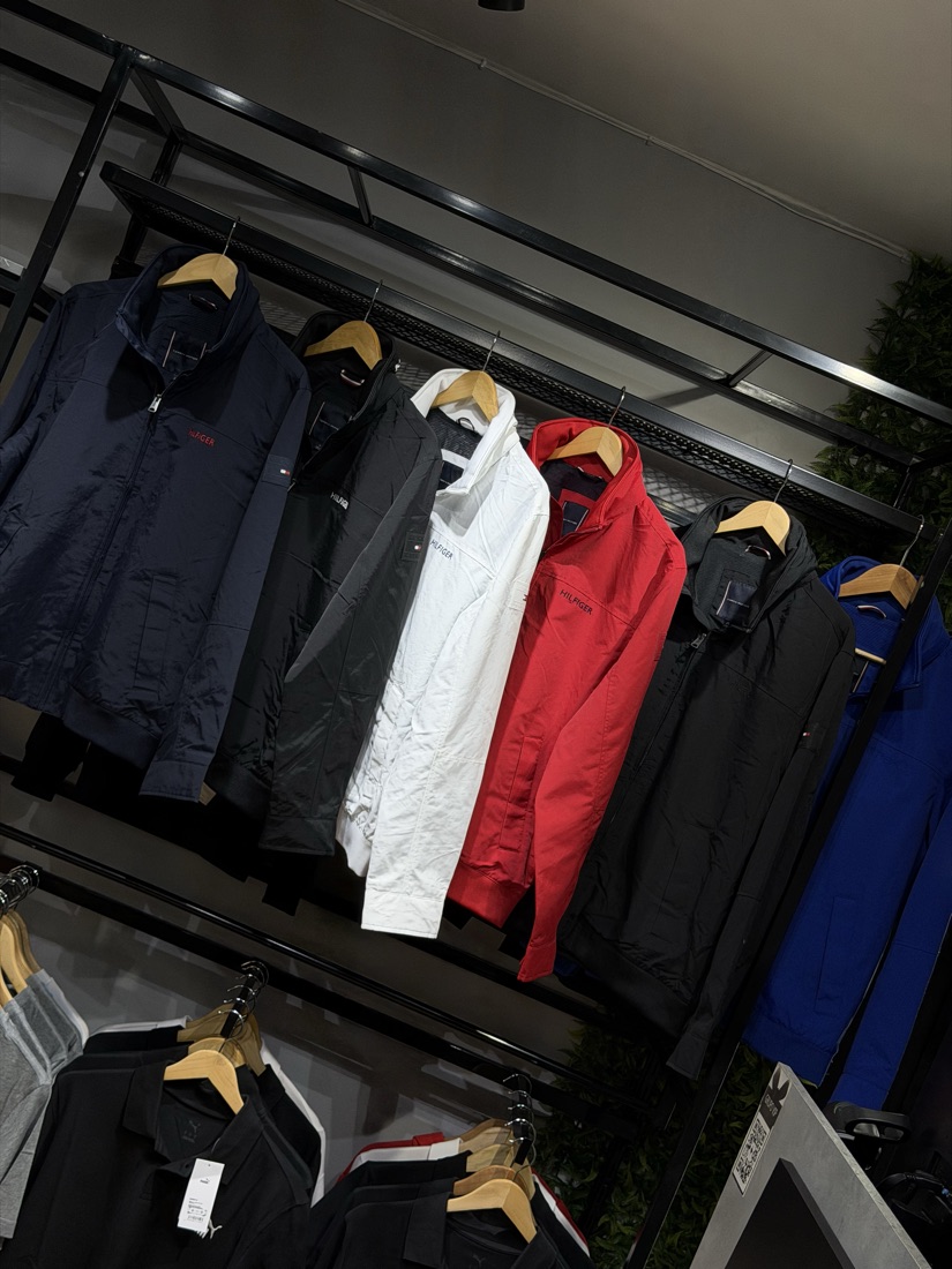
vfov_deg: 39.7
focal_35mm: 48
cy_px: 634
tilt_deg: -0.3
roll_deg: -22.8
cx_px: 476
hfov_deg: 30.3
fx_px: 1760
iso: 64
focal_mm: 6.76
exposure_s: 1/452
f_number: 1.78
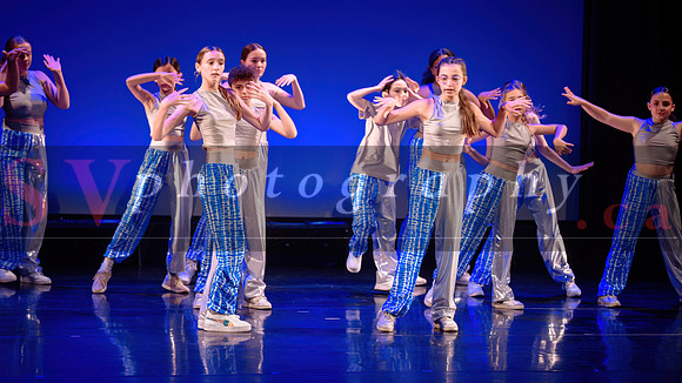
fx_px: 2462
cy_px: 156
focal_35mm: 136
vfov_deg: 8.9
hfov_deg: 15.8
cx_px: 341
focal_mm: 130
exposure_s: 1/250
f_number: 2.8
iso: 1600
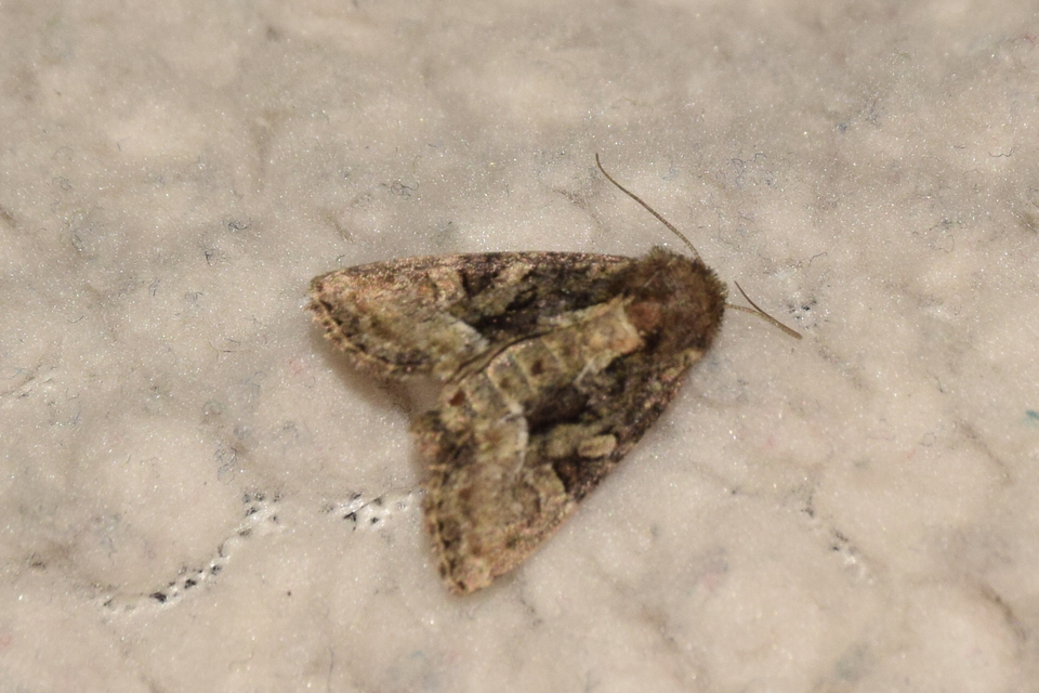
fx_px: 6060
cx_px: 520
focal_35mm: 210
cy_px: 346
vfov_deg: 6.5
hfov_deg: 9.8
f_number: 16
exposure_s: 1/160
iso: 500
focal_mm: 140
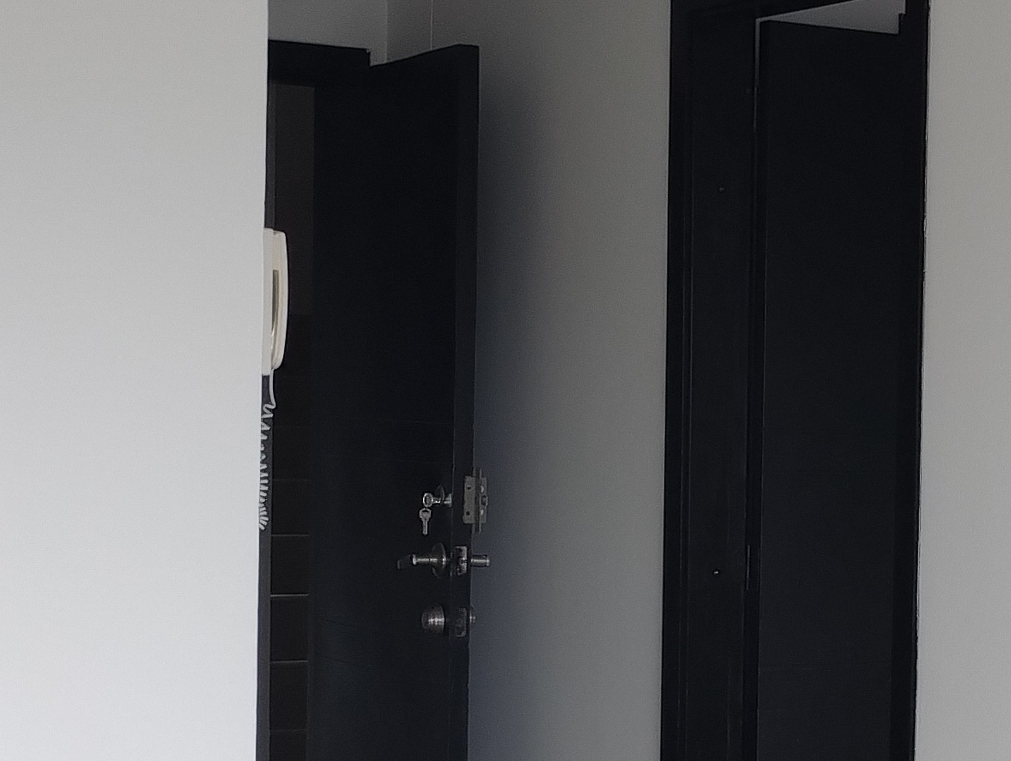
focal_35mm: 97
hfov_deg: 19.8
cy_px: 523
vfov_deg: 15.2
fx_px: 2837
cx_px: 901
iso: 208
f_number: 1.8
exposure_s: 1/60
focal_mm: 4.27
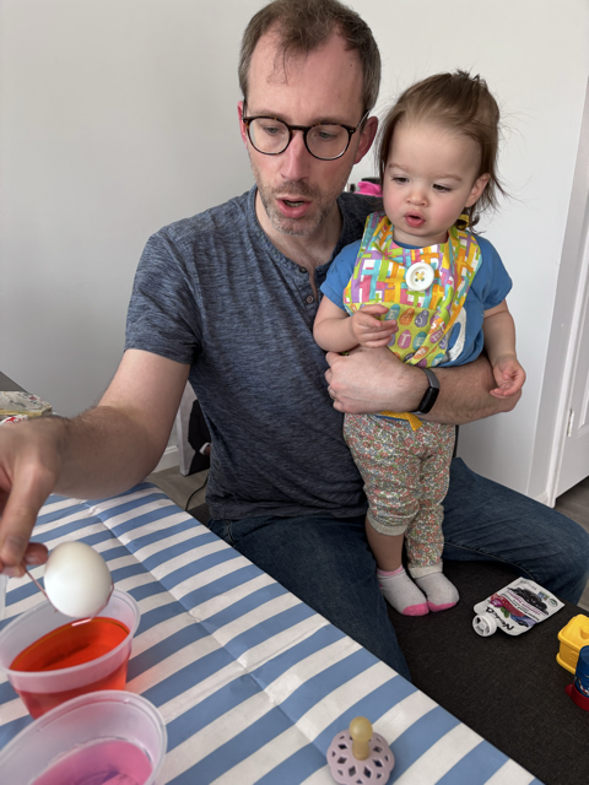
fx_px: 590
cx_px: 294
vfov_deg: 67.3
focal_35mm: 26
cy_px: 392
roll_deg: +0.0
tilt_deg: -20.8
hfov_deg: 53.1
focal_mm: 5.96
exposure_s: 1/81
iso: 125
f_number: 1.6
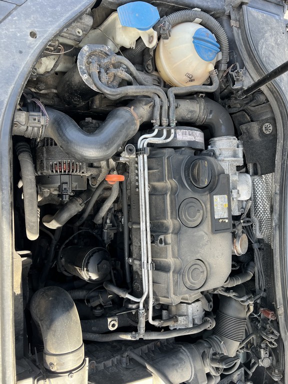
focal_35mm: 26
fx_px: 288
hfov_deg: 53.1
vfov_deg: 67.3
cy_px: 192
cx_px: 144
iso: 50
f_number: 1.5
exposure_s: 1/180
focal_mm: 5.7
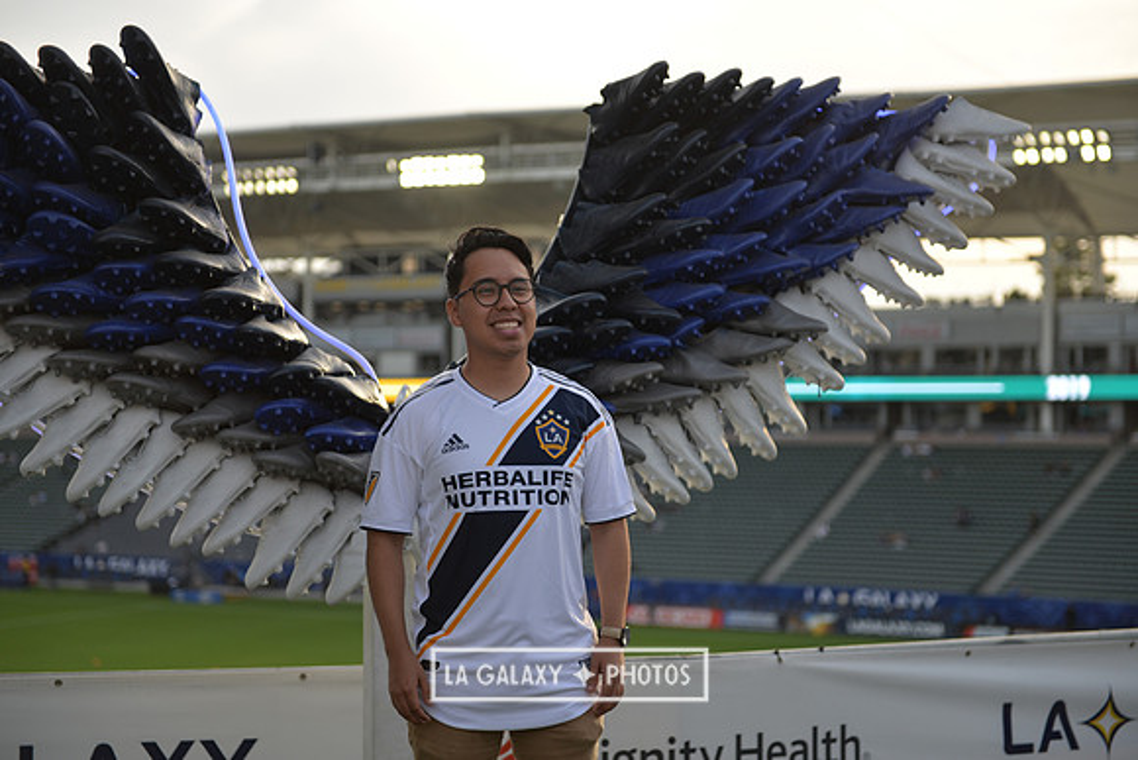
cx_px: 569
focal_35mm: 70
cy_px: 380
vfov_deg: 19.5
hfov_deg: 28.8
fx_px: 2213
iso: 200
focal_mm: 70
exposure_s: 1/800
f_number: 2.8
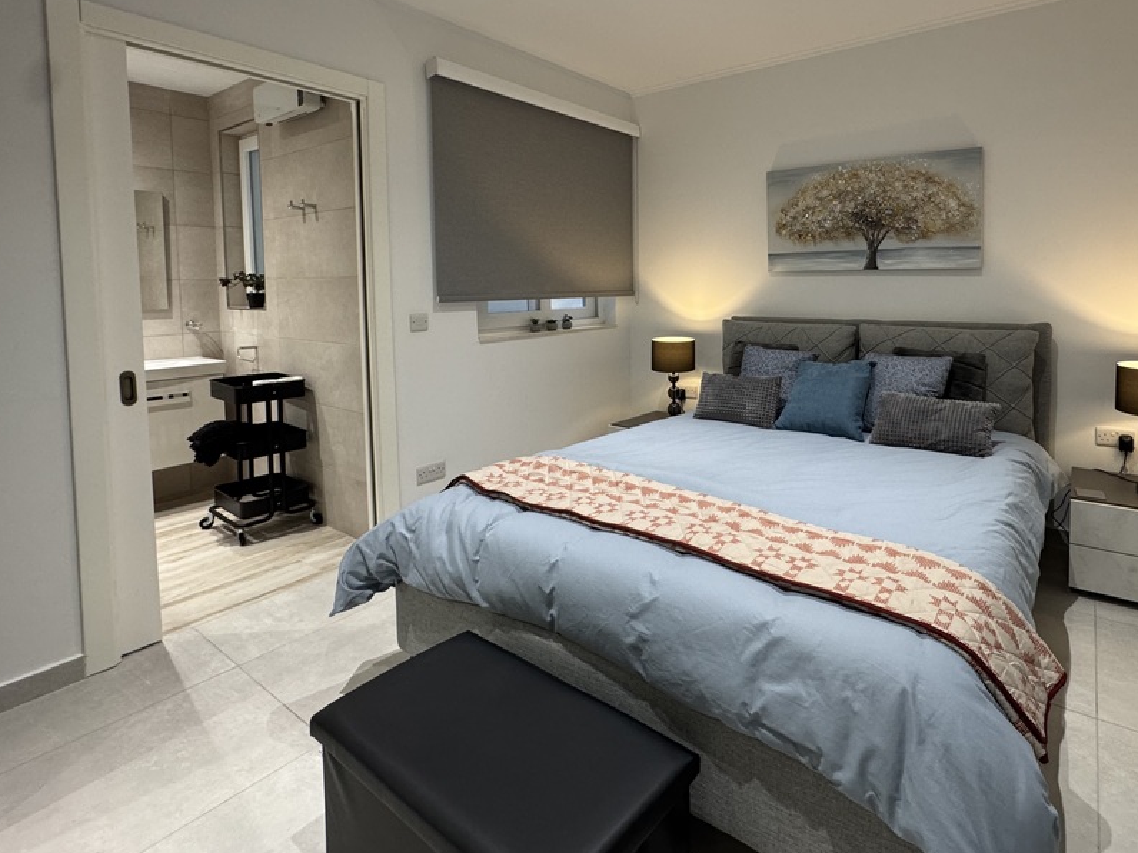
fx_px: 592
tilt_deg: -3.1
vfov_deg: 70.3
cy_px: 313
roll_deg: -0.3
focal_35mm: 18
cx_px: 722
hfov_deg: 85.8
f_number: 2.2
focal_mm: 2.22
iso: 200
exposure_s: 1/50
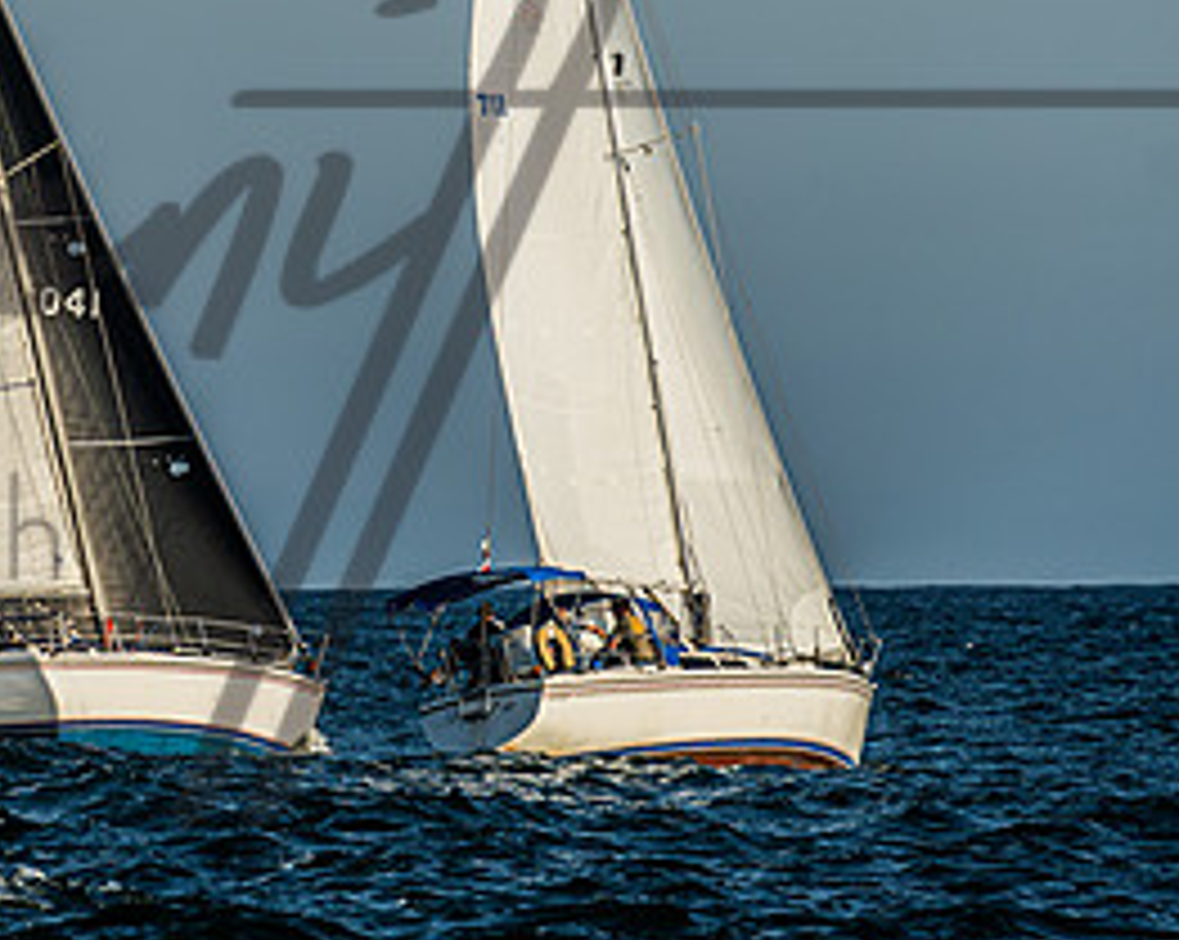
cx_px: 21
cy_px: 255
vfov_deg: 2.8
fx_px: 19554
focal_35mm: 561
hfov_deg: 3.5
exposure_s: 1/1250
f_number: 6.3
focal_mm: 200
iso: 100
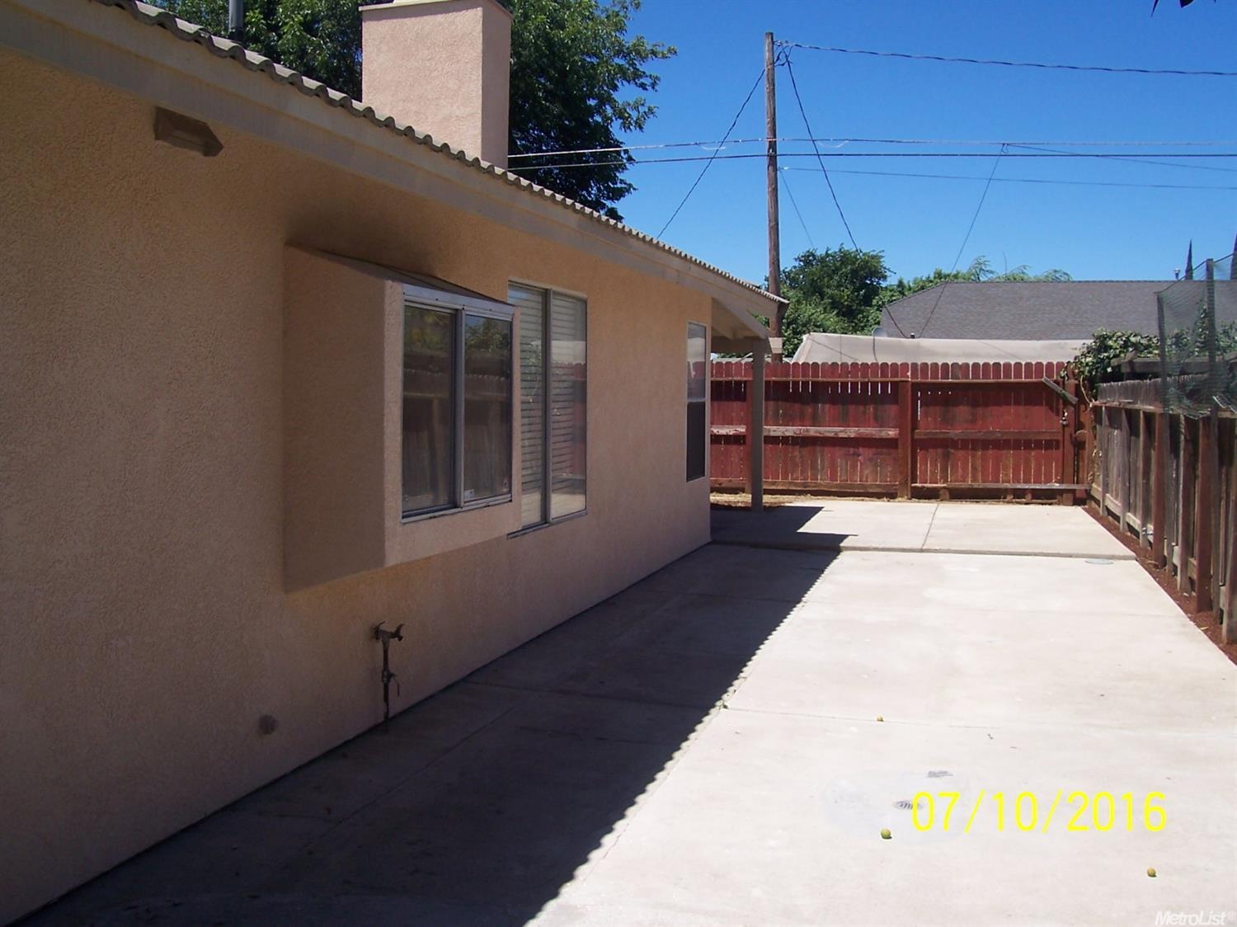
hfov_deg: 54.0
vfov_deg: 41.8
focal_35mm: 34
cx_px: 618
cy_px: 464
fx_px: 1215
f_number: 5.6
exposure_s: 1/500
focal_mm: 5.6
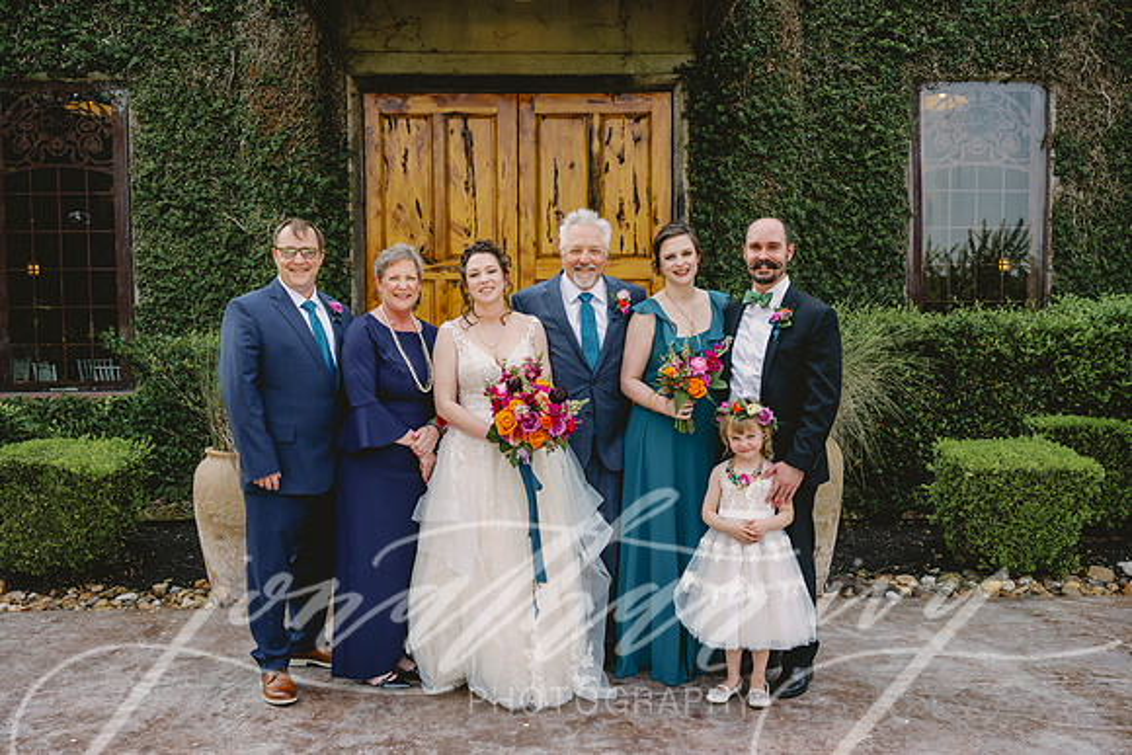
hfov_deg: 56.5
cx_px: 566
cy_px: 378
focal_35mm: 34
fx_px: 1054
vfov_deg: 39.4
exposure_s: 1/250
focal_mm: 33.5
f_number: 5
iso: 200
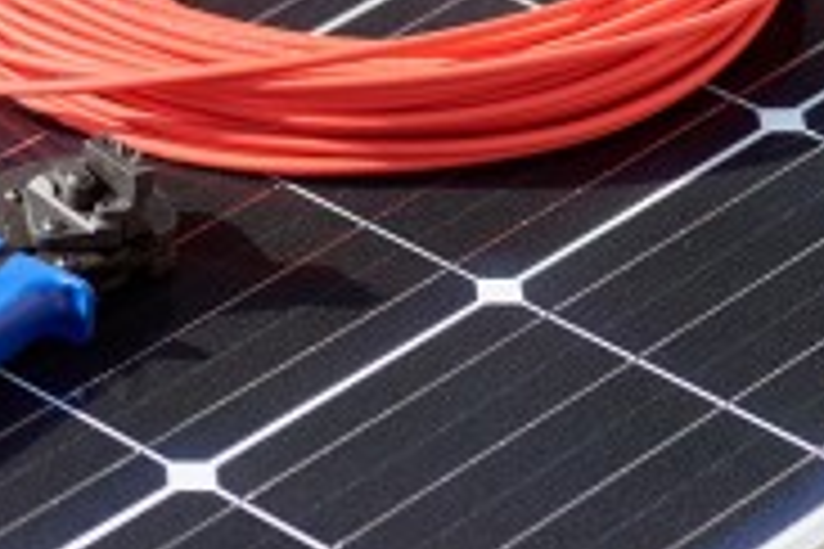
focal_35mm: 262
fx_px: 5996
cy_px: -58
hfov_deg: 7.8
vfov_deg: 5.2
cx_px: 99
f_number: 4
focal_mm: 100
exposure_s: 1/800
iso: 100
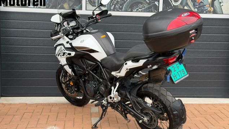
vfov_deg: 22.6
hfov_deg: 39.2
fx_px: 322
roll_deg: -2.1
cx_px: 115
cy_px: 69
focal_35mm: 53
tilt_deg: -8.7
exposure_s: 1/493
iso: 80
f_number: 1.78
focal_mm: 6.76
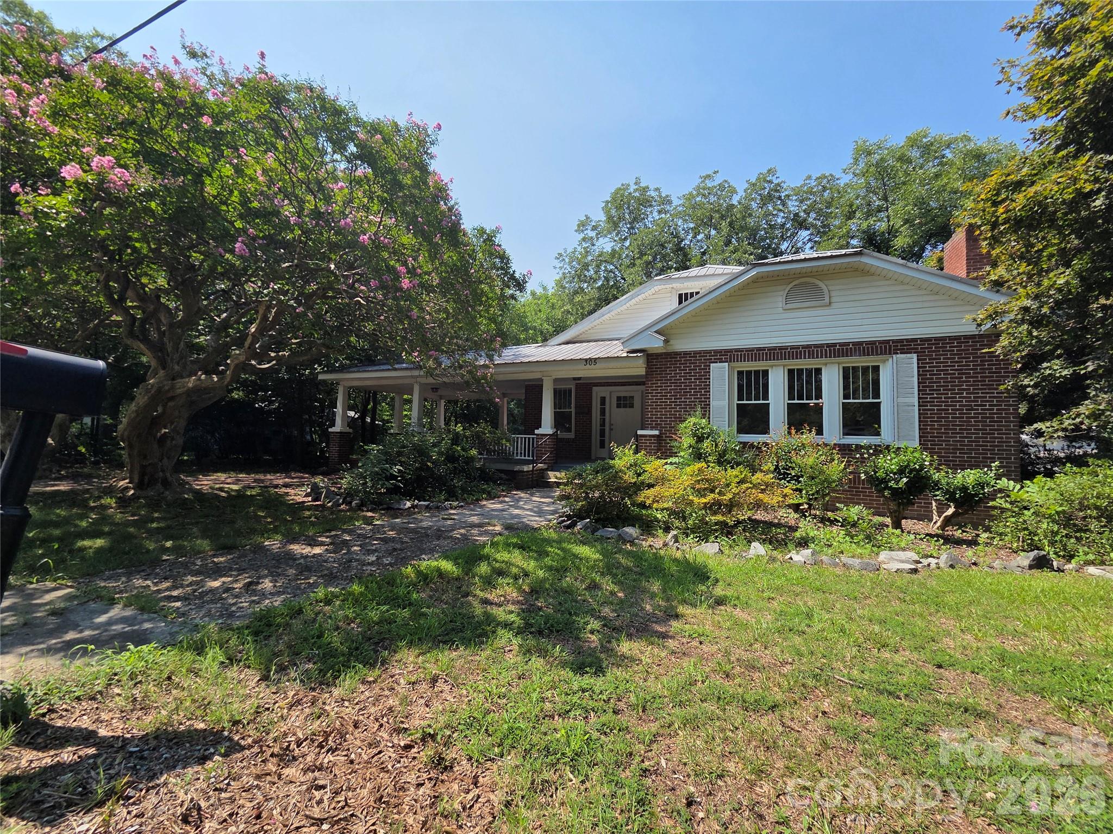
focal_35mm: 13
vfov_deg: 89.9
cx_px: 556
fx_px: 418
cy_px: 417
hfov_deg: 106.2
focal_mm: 2.2
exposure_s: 1/1742
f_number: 2.2
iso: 50
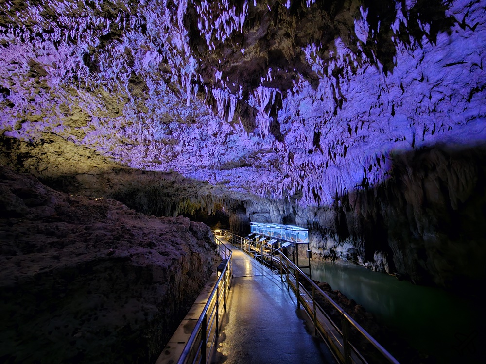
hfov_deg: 106.2
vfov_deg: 89.9
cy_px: 182
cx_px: 243
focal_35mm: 13
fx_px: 183
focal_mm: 2.2
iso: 1600
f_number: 2.2
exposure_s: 1/6
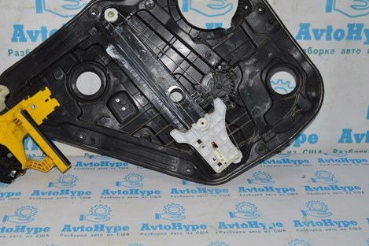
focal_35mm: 45
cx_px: 138
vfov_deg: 29.6
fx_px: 461
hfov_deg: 43.3
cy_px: 82
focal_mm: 22
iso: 100
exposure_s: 1/60
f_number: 8
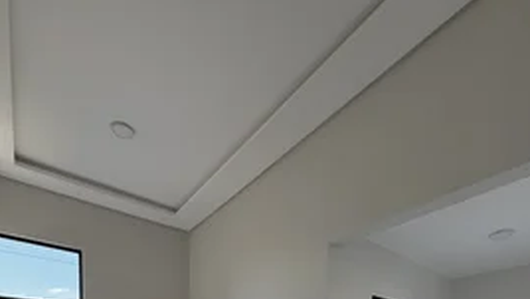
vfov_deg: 36.3
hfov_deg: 81.0
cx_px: 285
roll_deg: -0.2
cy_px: 378
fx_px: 309
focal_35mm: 22
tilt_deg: -2.0
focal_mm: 2.22
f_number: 2.2
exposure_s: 1/99
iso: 50
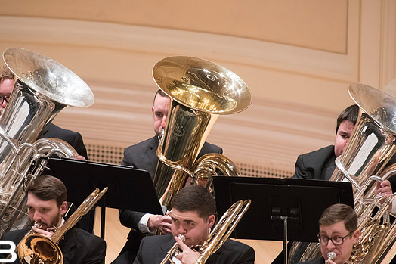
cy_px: 130
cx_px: 178
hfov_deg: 3.1
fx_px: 7301
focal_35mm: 664
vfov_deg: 2.1
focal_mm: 600
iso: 6400
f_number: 5.6
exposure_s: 1/125
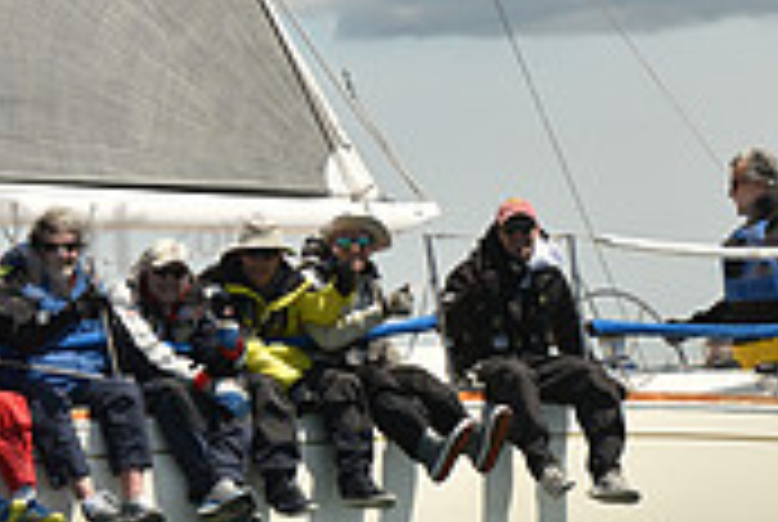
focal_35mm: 308
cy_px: 461
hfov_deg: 6.7
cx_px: 504
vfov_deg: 4.5
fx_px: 6668
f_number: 13
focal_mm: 92
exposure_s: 1/800
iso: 320
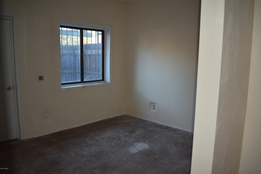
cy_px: 87
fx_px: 196
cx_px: 130
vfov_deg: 47.9
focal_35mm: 27
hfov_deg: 67.4
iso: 400
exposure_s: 1/30
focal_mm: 18
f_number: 3.5
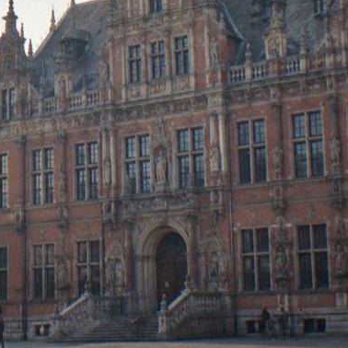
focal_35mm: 54
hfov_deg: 31.5
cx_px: 132
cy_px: 124
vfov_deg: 31.5
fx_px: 614
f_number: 4
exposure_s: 1/1600
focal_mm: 24
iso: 400
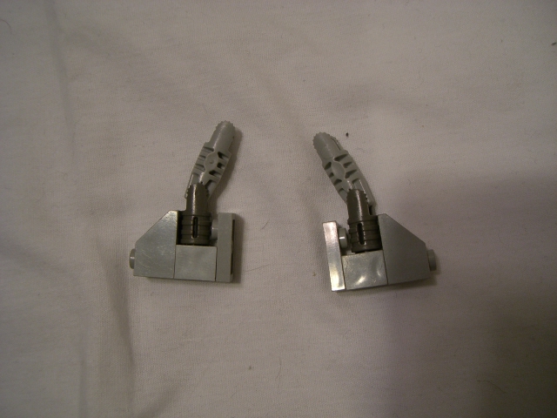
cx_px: 278
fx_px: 611
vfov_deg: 37.7
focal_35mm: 38
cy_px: 209
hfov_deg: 49.0
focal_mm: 6.2
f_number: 2.7
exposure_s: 1/40
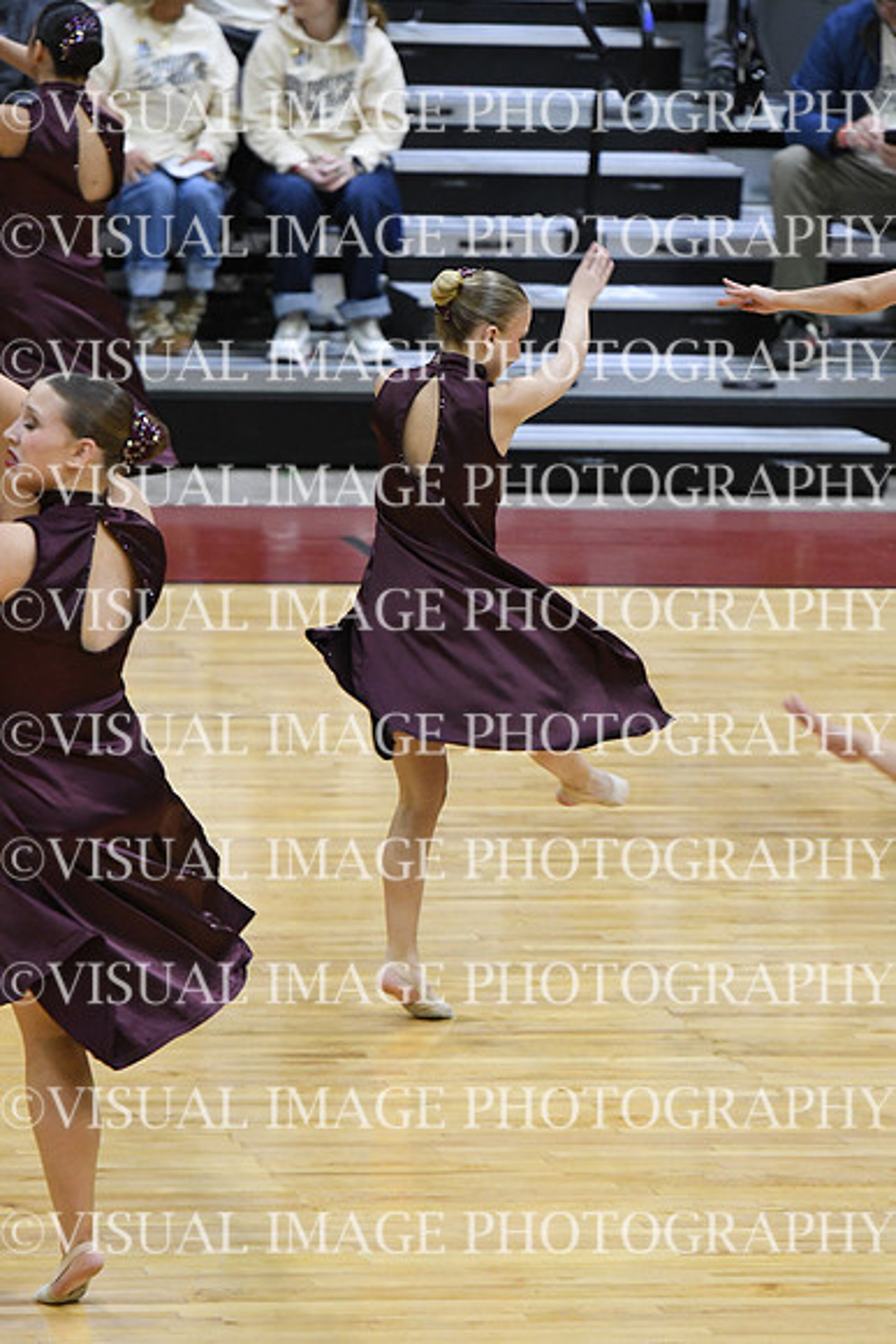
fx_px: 10073
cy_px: 672
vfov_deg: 7.6
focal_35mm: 270
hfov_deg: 5.1
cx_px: 448
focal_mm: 180
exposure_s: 1/400
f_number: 3.5
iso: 4000
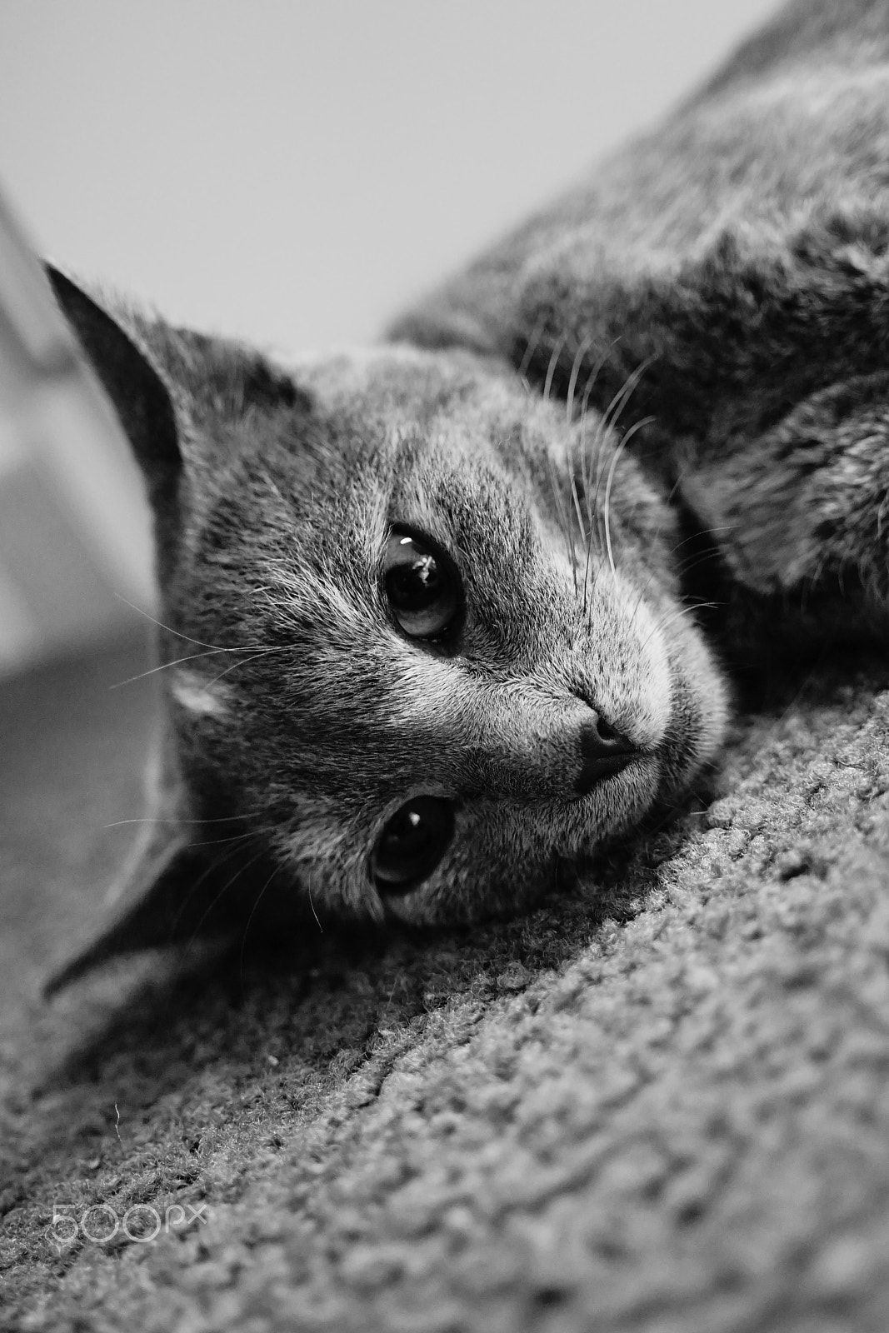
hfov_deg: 29.9
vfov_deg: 43.6
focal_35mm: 45
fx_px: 1666
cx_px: 444
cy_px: 666
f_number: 2.8
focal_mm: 30
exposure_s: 1/50
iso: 1250
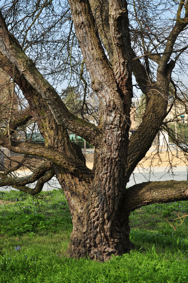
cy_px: 142
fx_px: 566
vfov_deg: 28.1
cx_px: 94
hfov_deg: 18.9
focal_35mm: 72
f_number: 8
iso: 200
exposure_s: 1/400
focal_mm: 48
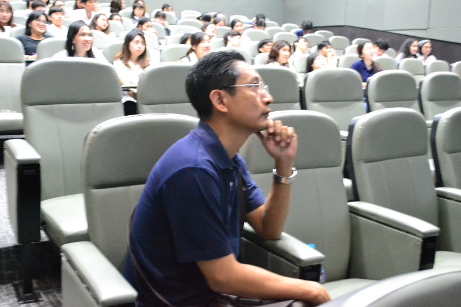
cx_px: 230
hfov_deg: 49.6
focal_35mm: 39
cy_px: 154
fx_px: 499
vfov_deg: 34.2
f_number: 4.2
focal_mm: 26
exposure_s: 1/13
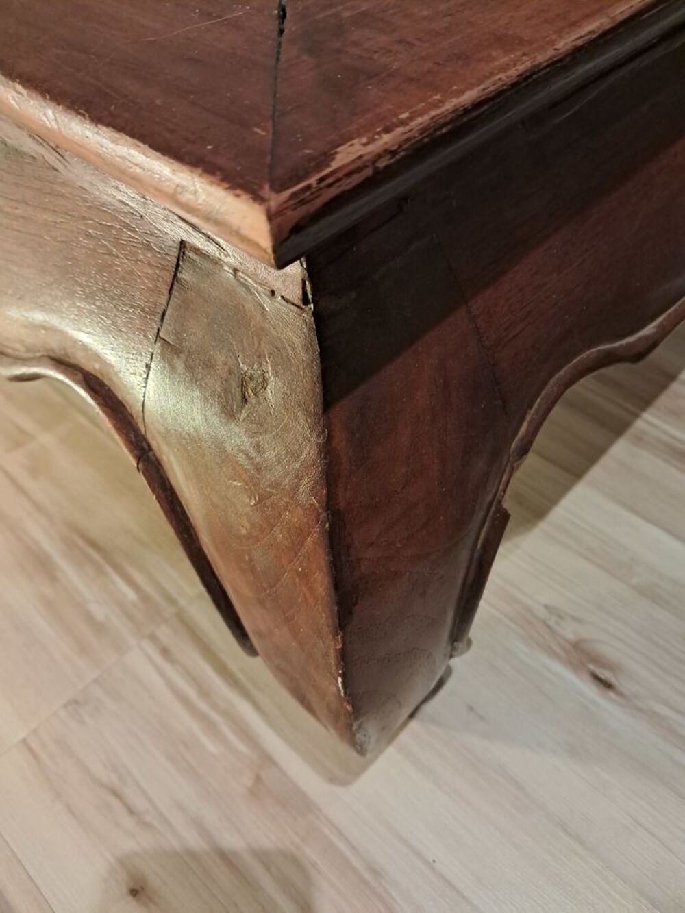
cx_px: 342
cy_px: 456
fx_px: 712
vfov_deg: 65.3
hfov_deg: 51.4
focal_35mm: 27
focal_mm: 4
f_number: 1.8
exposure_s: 1/33
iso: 800
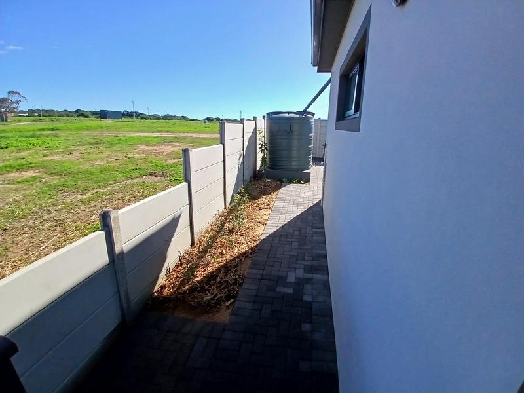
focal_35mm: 17
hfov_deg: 91.0
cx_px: 262
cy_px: 196
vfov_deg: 74.7
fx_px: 257
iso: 50
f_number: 2.2
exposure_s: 1/1110
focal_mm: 1.4
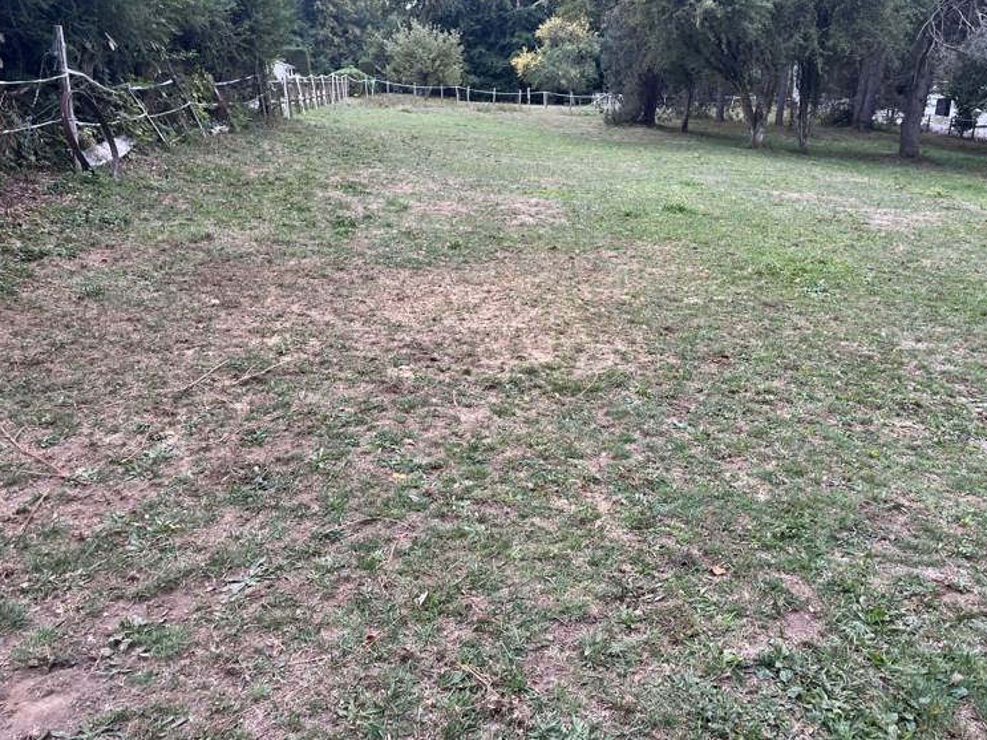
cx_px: 518
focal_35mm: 28
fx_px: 798
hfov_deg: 63.4
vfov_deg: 49.7
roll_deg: +0.4
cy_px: 343
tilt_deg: -19.2
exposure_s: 1/121
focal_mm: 5.1
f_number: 1.6
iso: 40
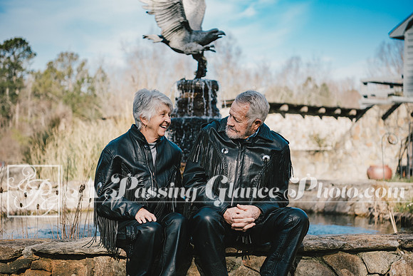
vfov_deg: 19.5
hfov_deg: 28.8
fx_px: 803
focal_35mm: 70
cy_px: 138
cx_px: 206
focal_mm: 70
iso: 800
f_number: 3.5
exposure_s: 1/3200
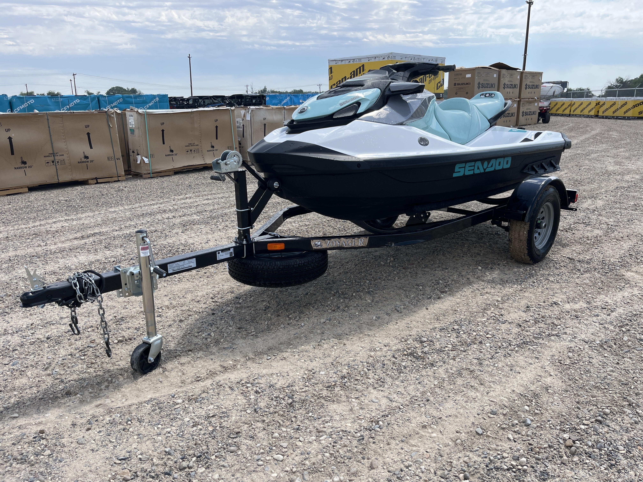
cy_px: 241
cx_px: 322
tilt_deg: -16.0
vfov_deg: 53.1
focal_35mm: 26
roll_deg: +0.8
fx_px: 483
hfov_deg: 67.3
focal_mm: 5.1
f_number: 1.6
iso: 50
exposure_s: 1/2899
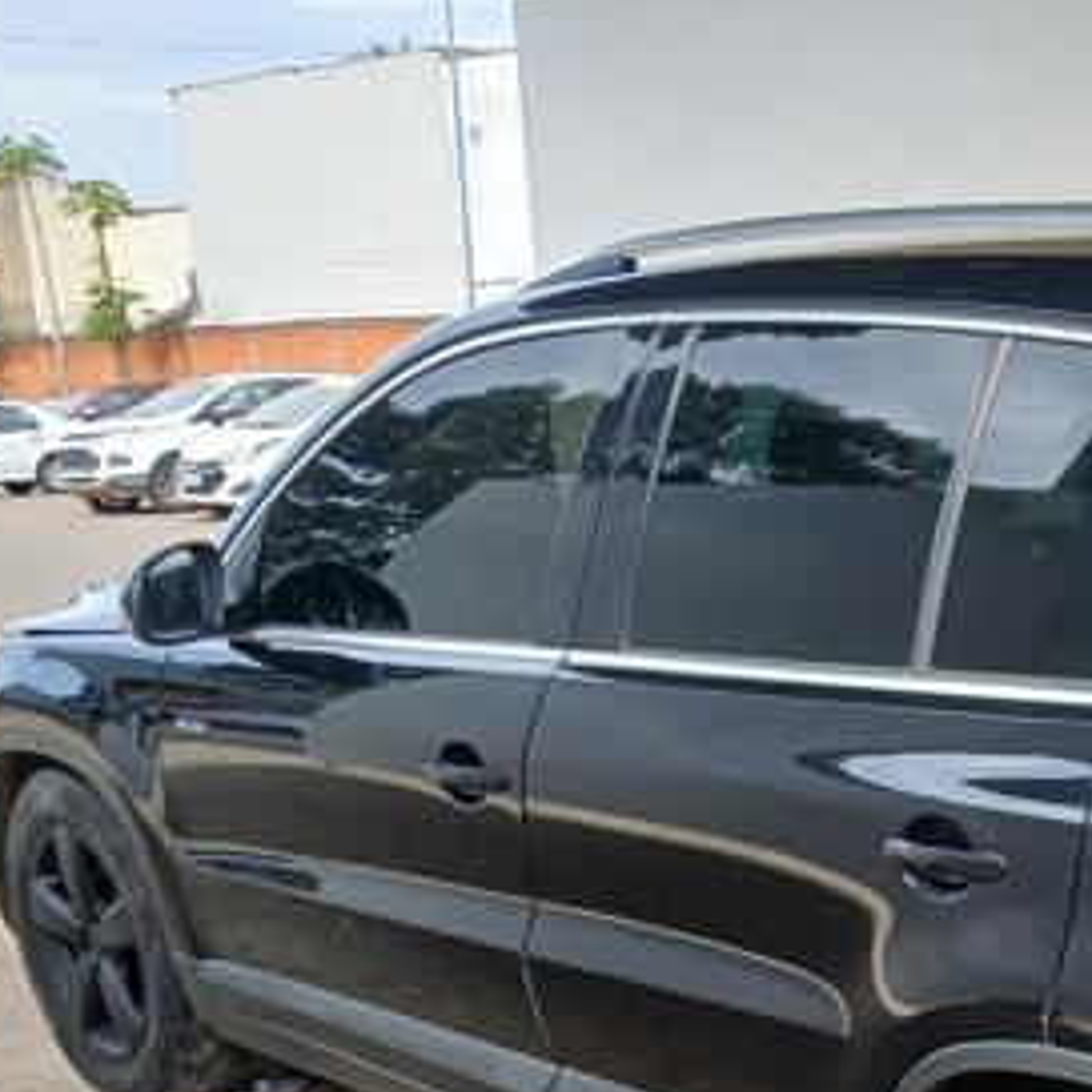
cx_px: 1032
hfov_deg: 30.0
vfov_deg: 30.4
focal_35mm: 54
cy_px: 951
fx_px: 1927
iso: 32
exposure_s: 1/120
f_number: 1.8
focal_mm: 3.98
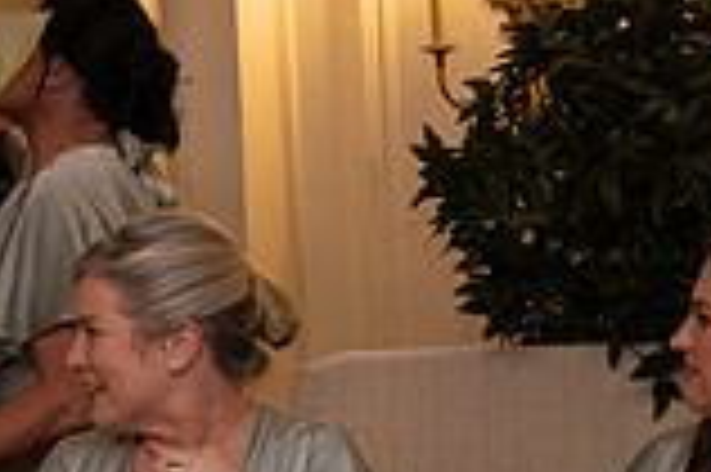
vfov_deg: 6.0
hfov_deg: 9.0
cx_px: -76
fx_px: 4498
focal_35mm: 228
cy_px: 357
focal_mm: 62
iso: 800
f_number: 3.5
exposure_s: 1/160
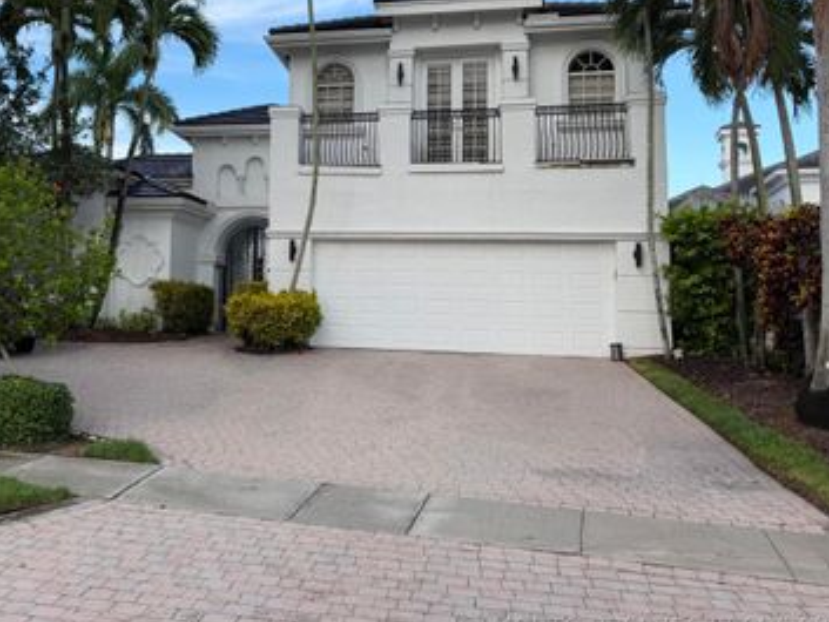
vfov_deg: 41.3
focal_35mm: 34
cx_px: 265
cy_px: 208
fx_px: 815
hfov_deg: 52.7
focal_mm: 6.76
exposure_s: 1/1361
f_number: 1.78
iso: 80
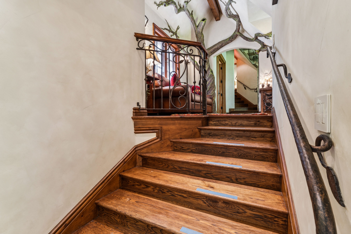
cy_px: 117
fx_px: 158
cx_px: 176
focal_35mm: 16
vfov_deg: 73.1
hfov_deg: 96.0
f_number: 13
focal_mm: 16.2
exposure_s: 5
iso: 100
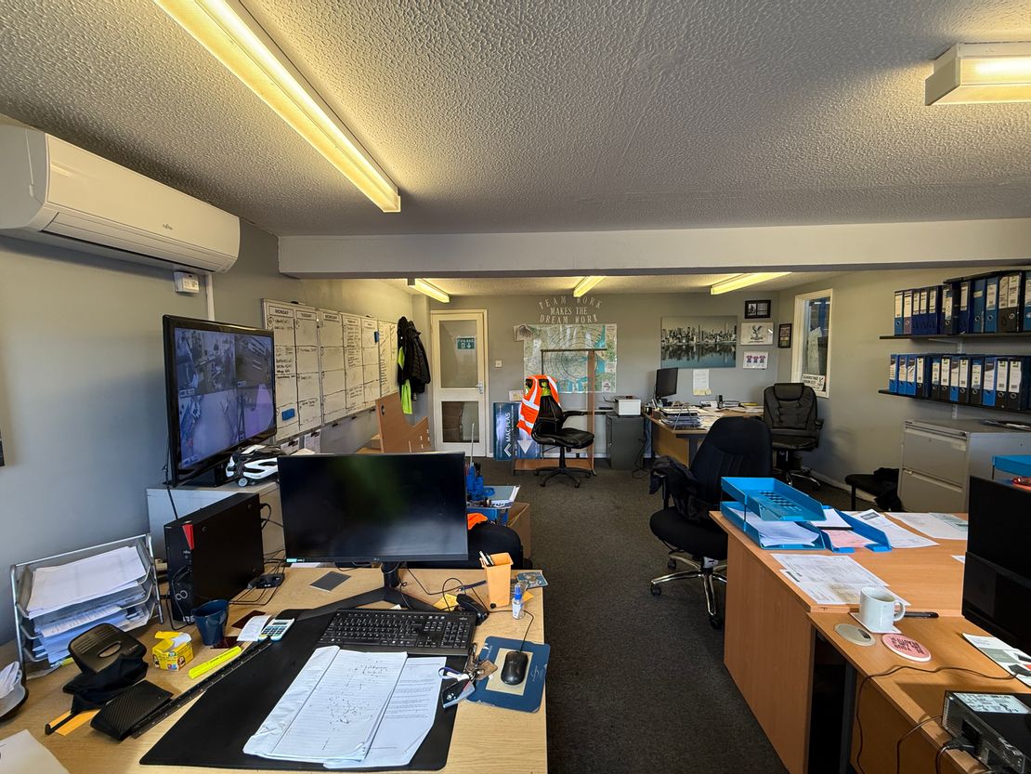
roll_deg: +1.0
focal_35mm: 14
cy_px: 387
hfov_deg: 102.1
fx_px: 417
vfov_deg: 85.7
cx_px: 516
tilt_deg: -5.9
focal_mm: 2.22
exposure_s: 1/100
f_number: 2.2
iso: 200
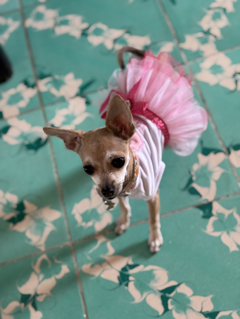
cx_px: 120
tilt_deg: -57.5
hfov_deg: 28.0
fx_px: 481
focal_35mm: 52
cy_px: 160
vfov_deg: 36.8
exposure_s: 1/40
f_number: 1.6
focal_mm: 5.96
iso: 160
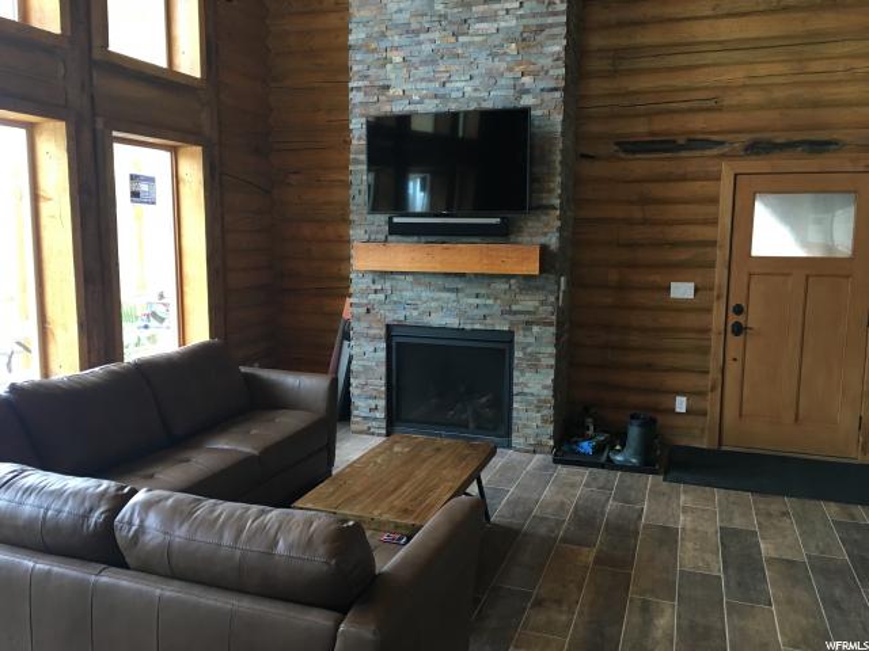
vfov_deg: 48.2
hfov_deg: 61.7
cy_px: 326
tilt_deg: -8.5
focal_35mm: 29
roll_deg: +0.1
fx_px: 728
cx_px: 434
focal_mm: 4.15
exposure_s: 1/30
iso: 125
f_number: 2.2
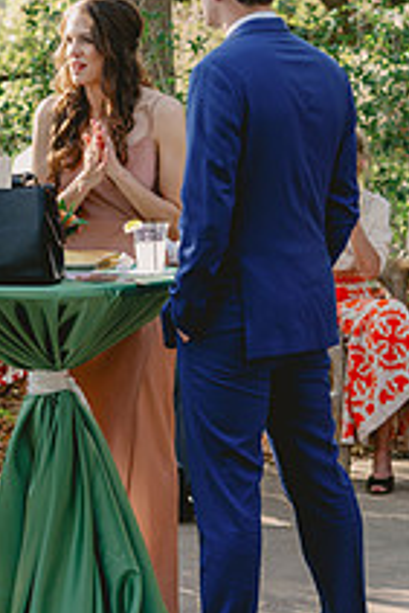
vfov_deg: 13.7
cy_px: 186
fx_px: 2535
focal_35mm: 149
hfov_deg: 9.2
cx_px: 61
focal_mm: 70
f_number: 4
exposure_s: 1/100
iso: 250
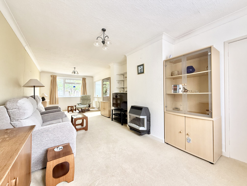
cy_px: 93
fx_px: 100
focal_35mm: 14
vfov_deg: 85.7
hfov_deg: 102.1
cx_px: 124
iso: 200
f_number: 2.2
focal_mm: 2.22
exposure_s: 1/99
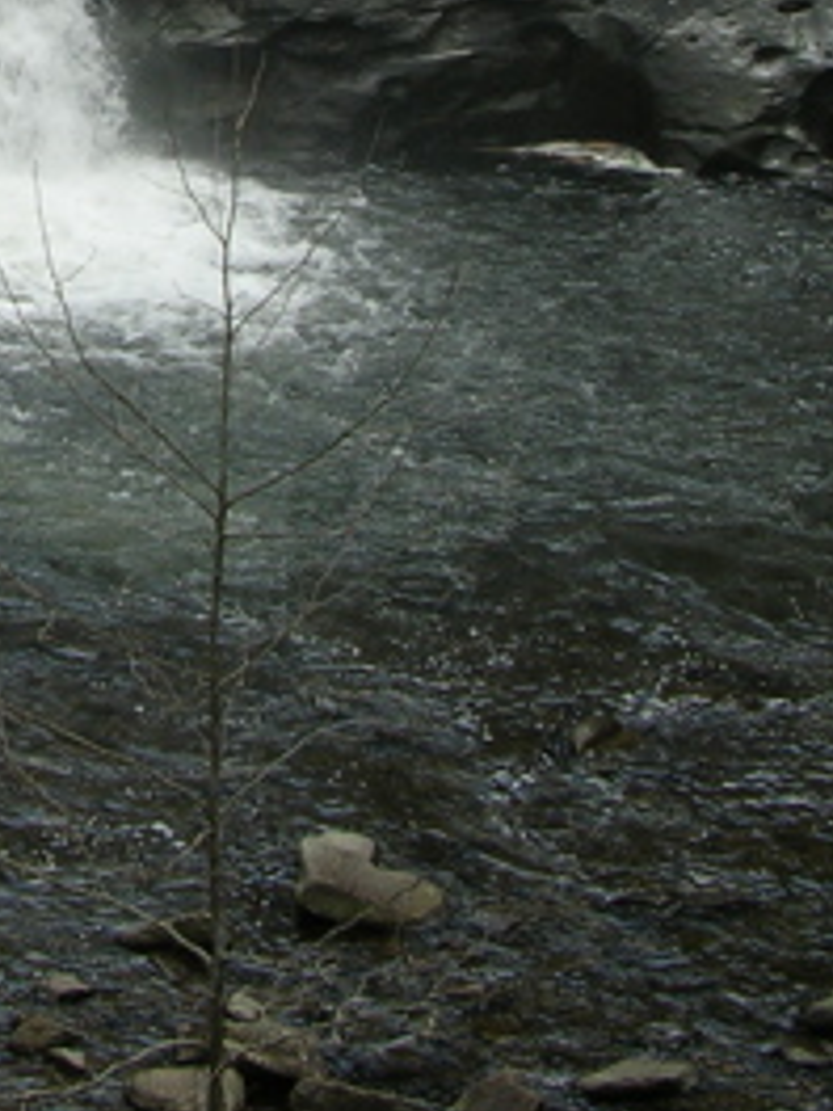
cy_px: -173
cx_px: -50
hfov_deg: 15.7
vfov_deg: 20.2
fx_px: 2952
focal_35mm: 92
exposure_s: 1/170
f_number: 5.6
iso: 50
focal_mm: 5.8
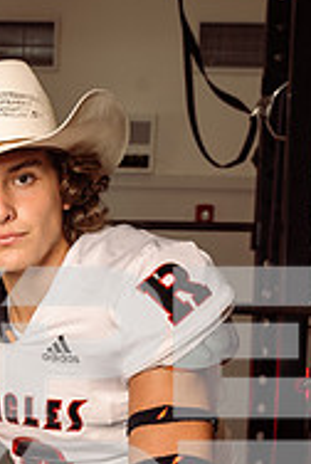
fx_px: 1265
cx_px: -22
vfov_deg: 19.8
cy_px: 518
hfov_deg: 13.7
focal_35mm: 98
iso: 250
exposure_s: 1/250
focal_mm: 41
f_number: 6.3
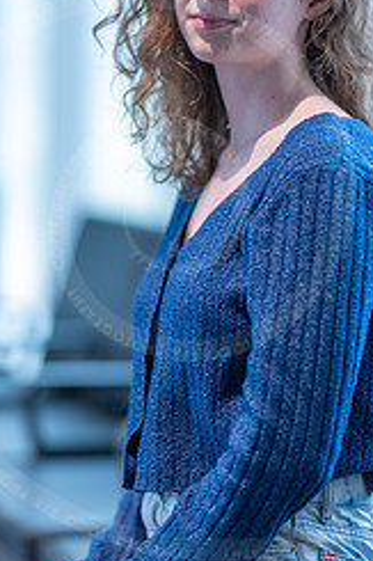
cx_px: 197
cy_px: 263
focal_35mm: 156
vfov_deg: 13.2
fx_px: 2428
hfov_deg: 8.8
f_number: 1.2
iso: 320
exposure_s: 1/320
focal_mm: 85
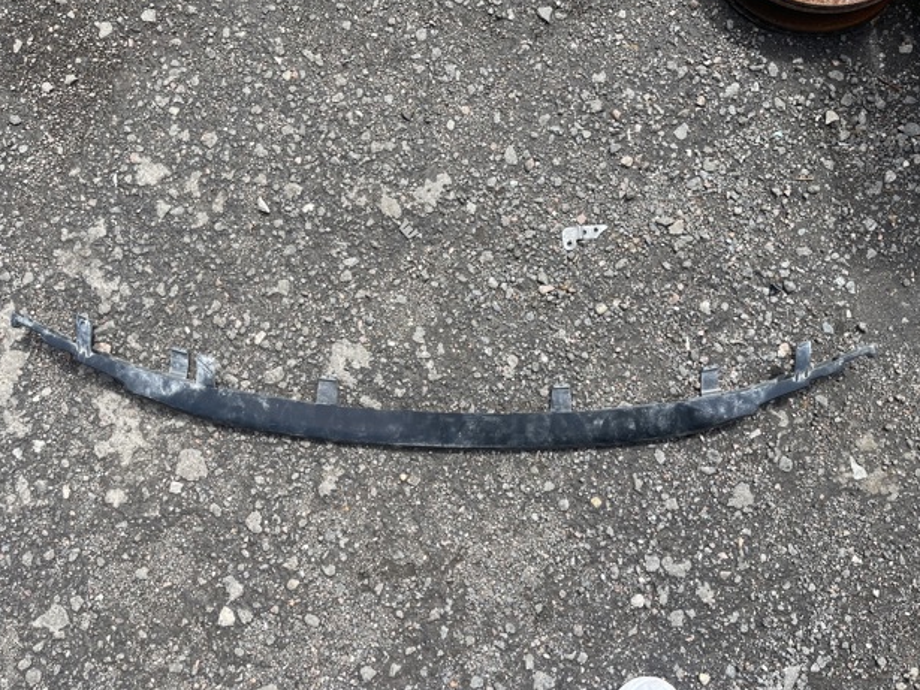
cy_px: 342
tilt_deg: -82.2
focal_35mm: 26
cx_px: 471
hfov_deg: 67.3
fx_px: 691
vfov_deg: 53.0
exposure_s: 1/908
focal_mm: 5.1
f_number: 1.6
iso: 32
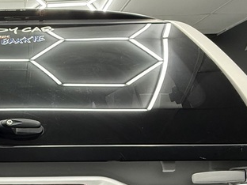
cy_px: 216
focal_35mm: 46
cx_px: -2
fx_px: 328
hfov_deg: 36.8
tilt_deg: -11.6
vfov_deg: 28.0
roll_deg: +0.3
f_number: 2.2
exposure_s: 1/100
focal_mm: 2.22
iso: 400
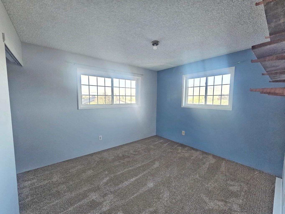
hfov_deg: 106.2
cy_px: 107
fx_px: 107
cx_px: 142
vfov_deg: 89.9
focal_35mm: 13
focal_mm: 2.2
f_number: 2.2
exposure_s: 1/60
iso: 200
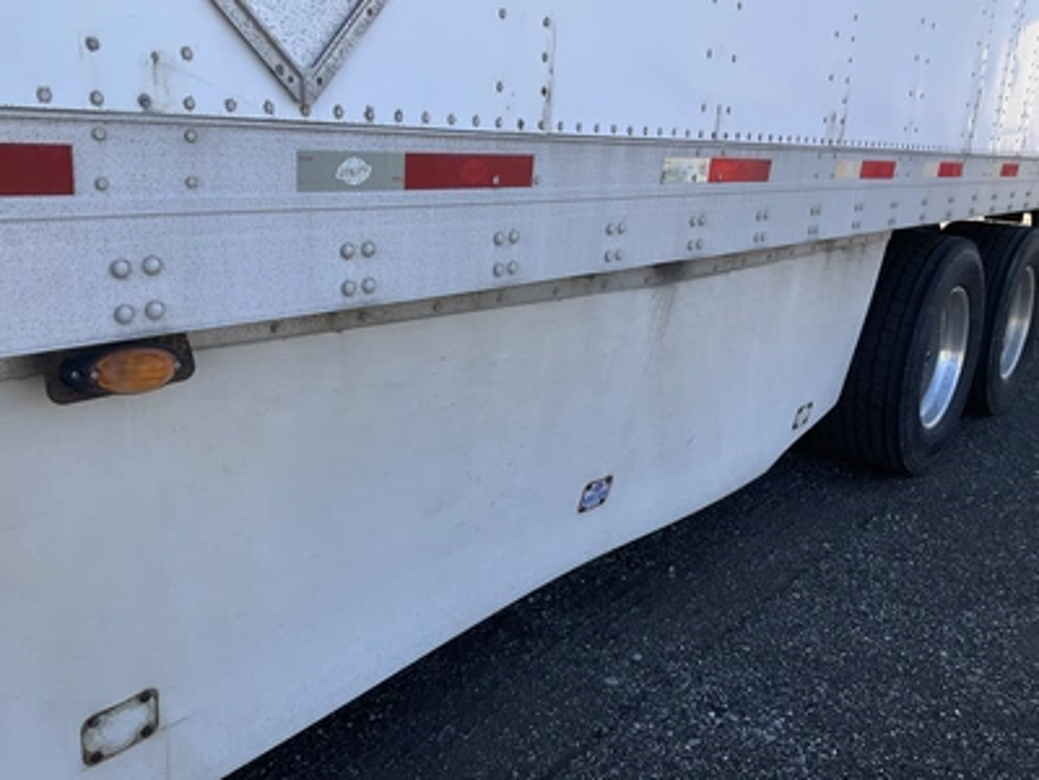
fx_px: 870
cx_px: 520
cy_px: 390
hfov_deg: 61.7
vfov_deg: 48.2
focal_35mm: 29
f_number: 1.8
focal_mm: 3
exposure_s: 1/540
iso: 25
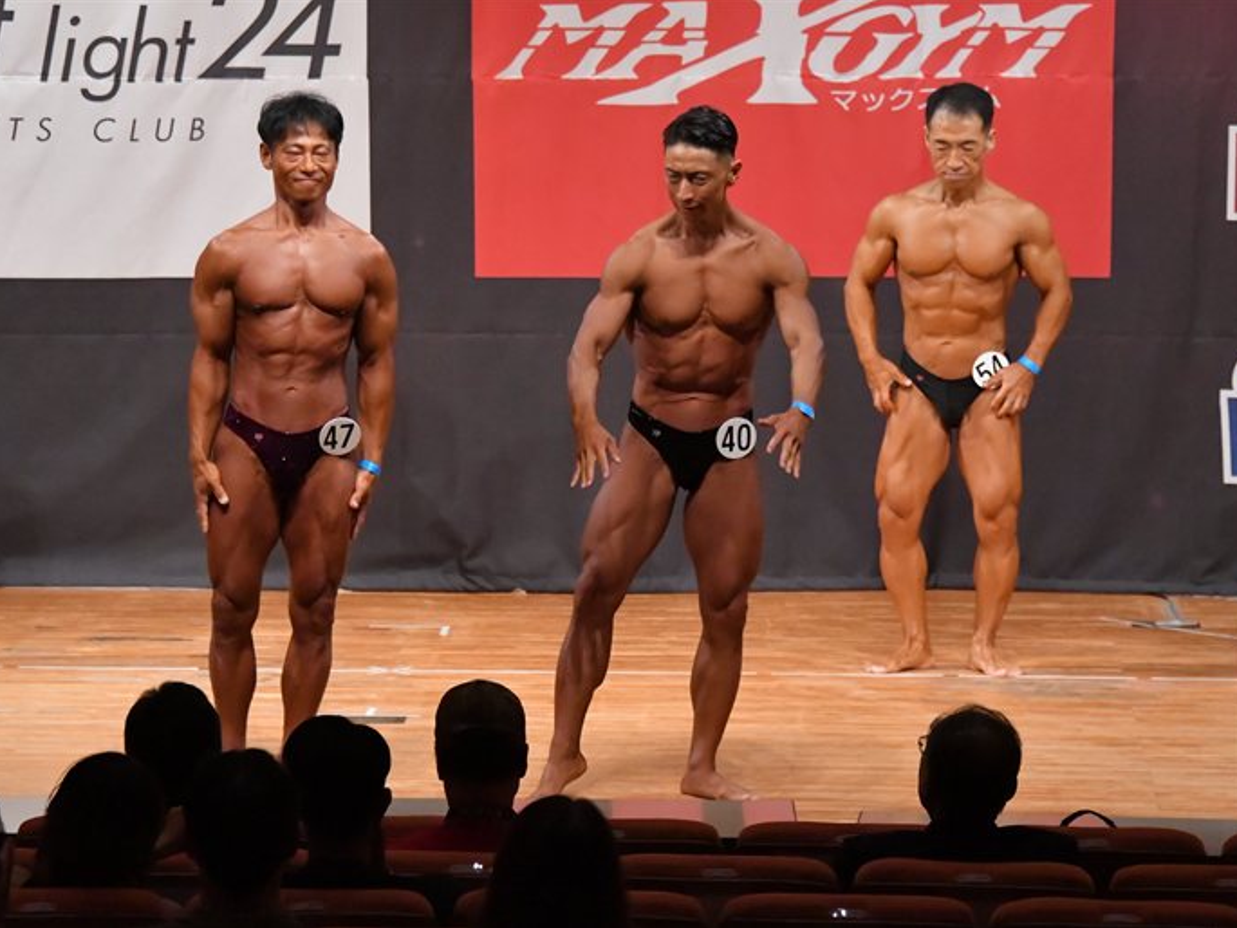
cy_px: 464
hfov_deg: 8.4
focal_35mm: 236
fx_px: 8435
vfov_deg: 6.3
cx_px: 546
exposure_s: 1/400
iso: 9000
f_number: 5.6
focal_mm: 145
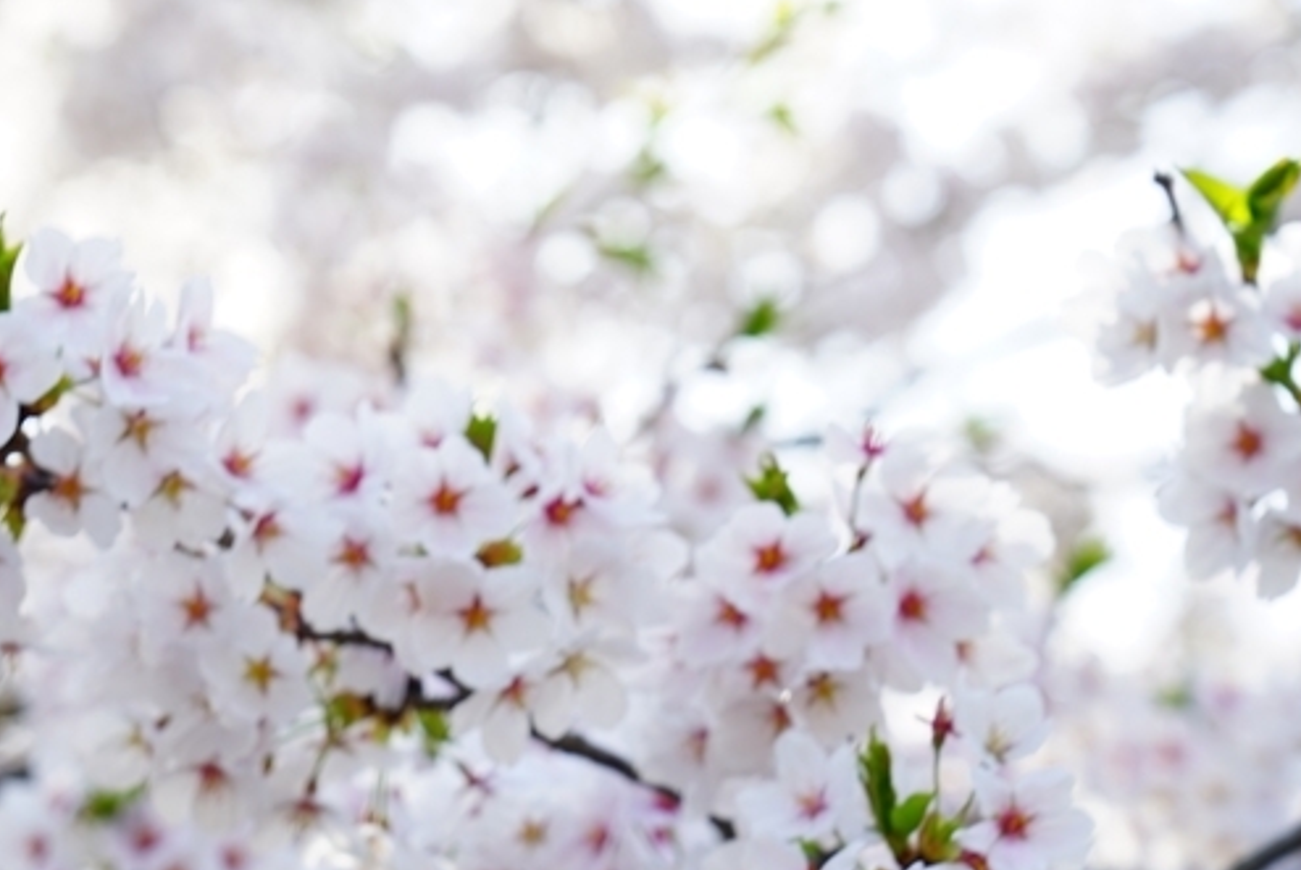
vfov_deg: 9.4
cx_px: 347
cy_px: 444
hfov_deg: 13.9
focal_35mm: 147
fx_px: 5317
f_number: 5.6
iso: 100
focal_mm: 91
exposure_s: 1/125
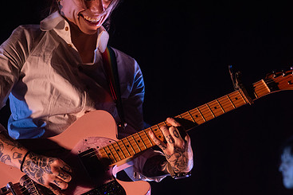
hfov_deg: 15.1
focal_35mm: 136
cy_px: 65
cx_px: 99
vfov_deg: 10.1
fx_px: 1106
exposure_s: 1/200
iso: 2000
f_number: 3.2
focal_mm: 80
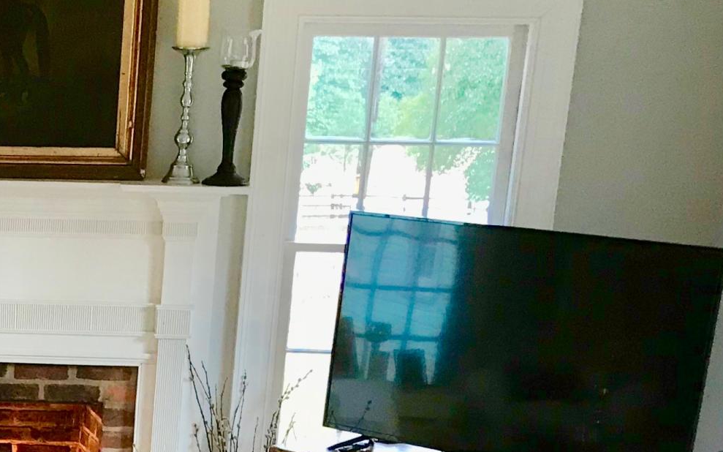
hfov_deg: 21.1
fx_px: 1773
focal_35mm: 90
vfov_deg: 13.9
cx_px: -194
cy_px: 612
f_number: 1.8
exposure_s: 1/20
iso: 40
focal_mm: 3.99
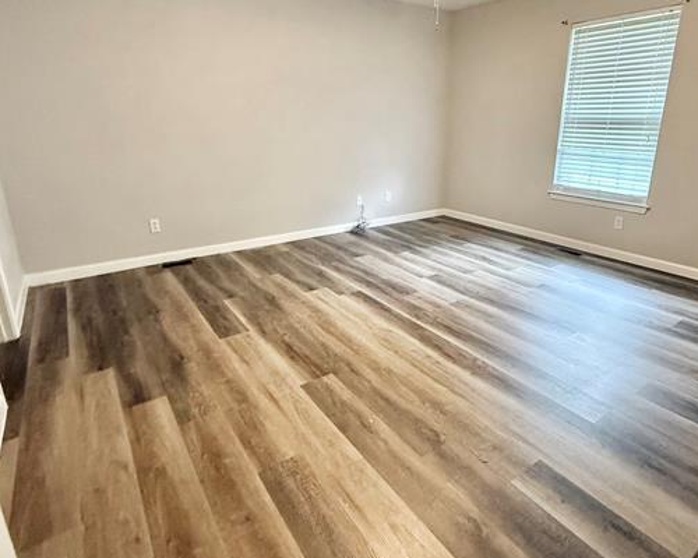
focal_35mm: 21
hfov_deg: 77.5
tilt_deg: -16.0
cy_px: 244
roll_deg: +0.6
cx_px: 378
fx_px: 434
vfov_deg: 65.3
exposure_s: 1/60
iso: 1000
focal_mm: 2.22
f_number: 2.2
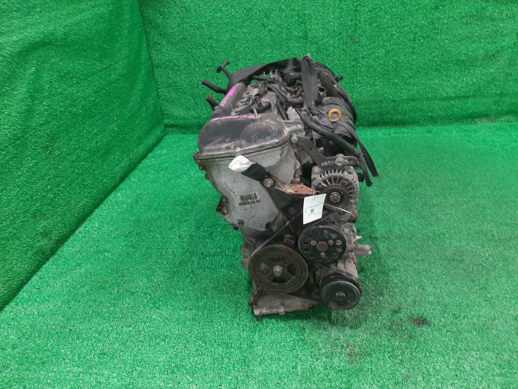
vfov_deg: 53.1
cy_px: 194
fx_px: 389
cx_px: 259
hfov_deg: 67.3
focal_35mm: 26
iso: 171
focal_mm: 3.93
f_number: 1.7
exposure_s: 1/50
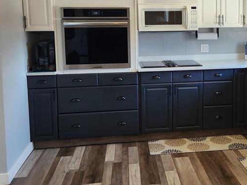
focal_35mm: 46
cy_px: 55
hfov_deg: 40.3
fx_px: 328
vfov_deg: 31.2
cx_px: 180
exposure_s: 1/120
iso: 160
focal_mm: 5.4
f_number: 1.8
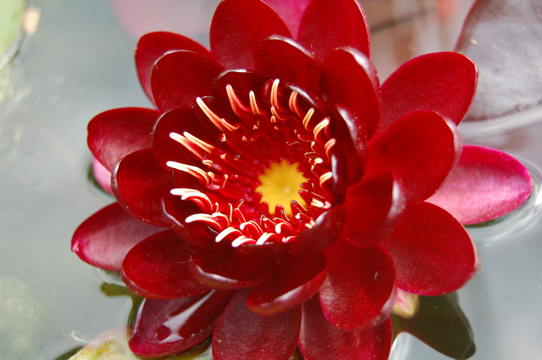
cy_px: 180
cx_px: 271
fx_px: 948
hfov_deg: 31.9
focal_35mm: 63
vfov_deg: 21.5
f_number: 5.6
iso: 250
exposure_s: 1/125
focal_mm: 42
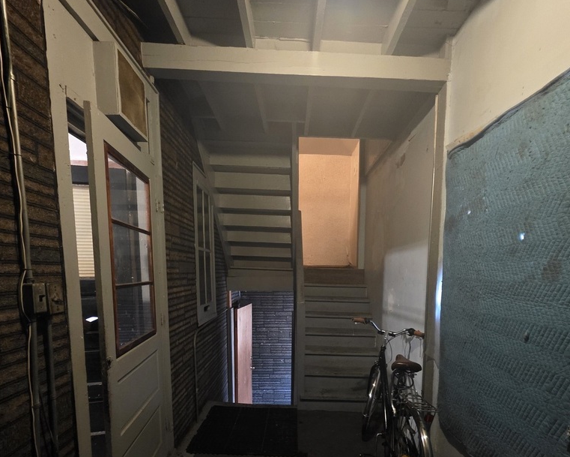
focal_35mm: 18
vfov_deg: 71.5
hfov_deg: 86.3
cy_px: 307
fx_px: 304
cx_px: 298
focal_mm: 2.2
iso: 1250
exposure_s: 1/24
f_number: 1.9
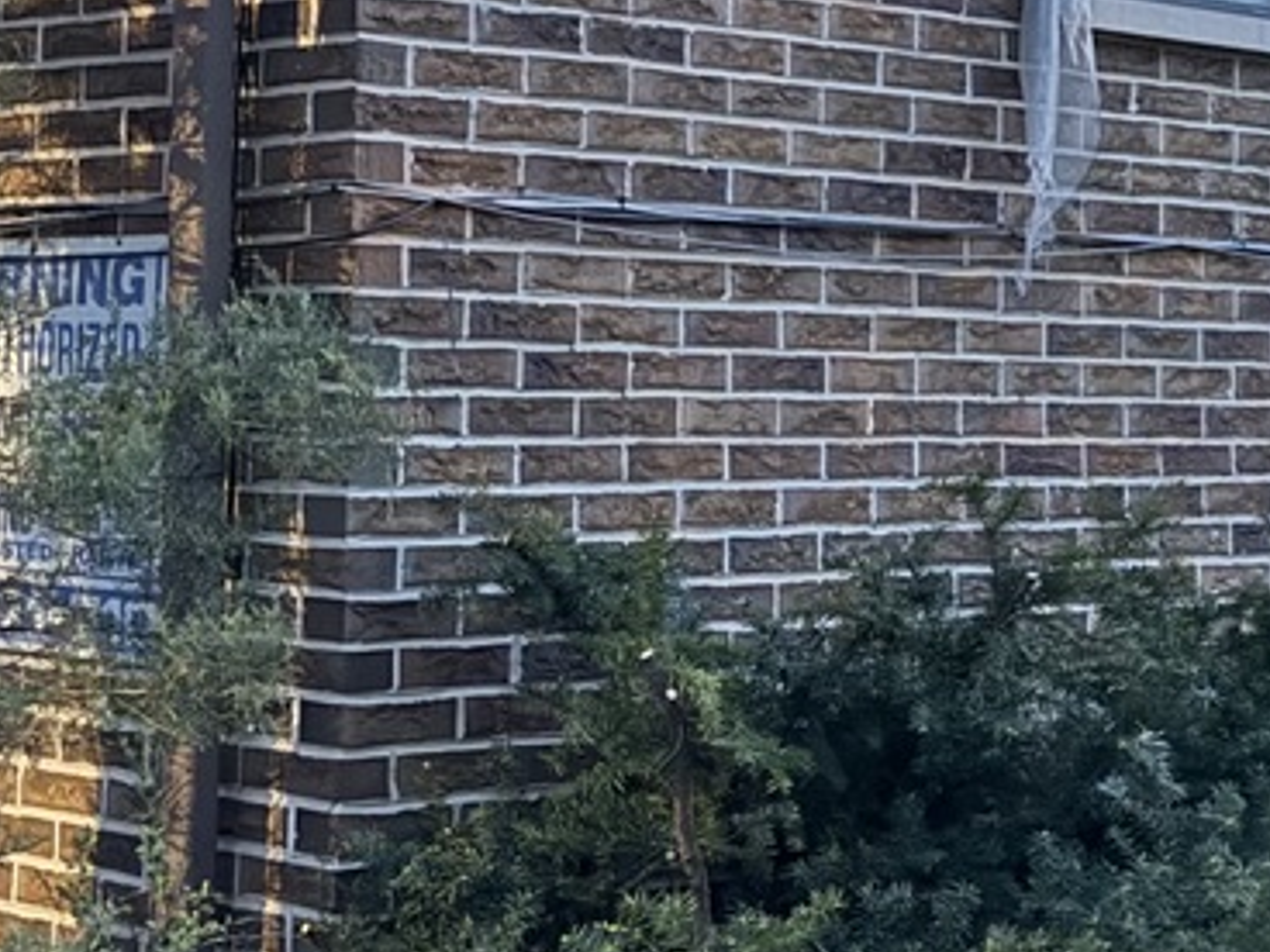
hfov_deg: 20.9
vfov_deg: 15.6
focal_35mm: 94
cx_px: 597
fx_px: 3449
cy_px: 131
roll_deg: -1.0
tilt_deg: +4.2
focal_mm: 6.76
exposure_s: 1/20
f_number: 1.78
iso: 1600
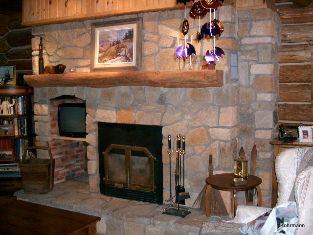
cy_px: 118
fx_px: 353
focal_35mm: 39
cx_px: 156
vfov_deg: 36.8
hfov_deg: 47.9
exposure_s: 1/50
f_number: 2.8
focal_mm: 8
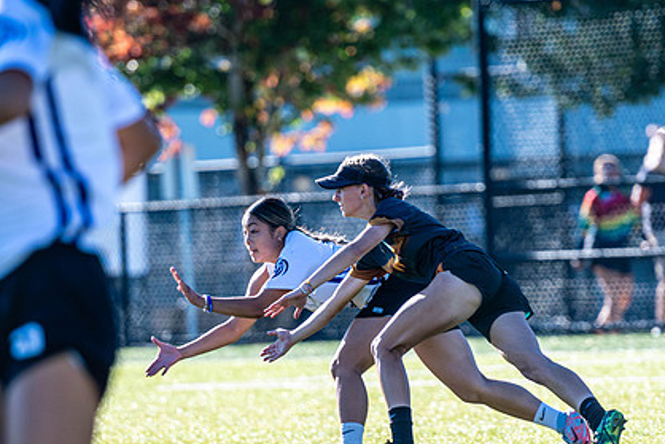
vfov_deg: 3.3
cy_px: 279
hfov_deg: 5.0
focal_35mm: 416
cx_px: 374
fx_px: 7687
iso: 100
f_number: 3.2
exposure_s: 1/1000
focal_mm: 200
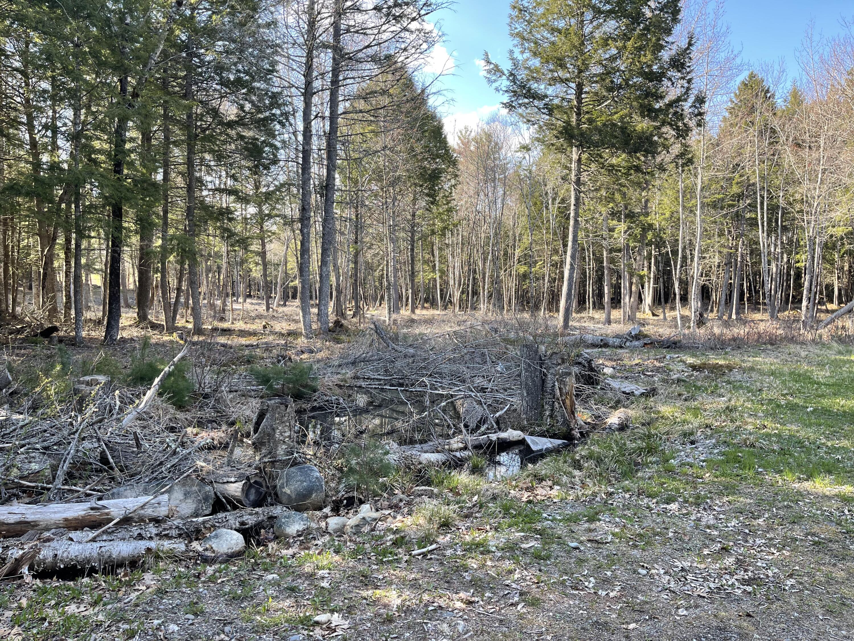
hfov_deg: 69.4
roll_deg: -0.3
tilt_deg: -4.2
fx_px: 617
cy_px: 320
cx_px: 427
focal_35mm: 25
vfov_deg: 54.9
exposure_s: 1/261
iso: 32
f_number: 1.6
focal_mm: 5.1
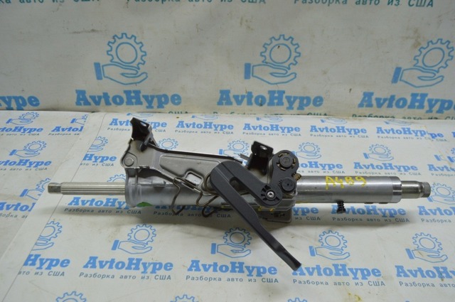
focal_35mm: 30
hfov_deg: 62.0
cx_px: 228
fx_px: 379
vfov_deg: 43.5
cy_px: 151
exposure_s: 1/40
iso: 400
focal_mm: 20
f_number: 5.6
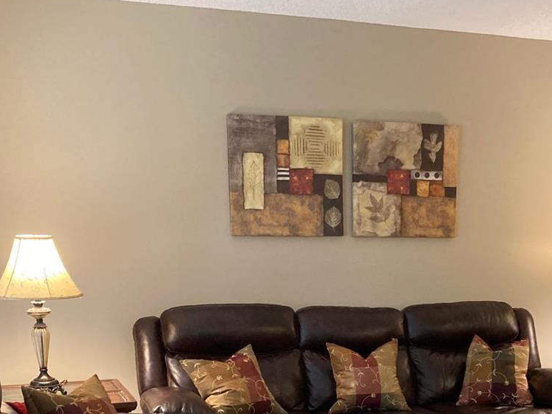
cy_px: 413
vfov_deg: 23.4
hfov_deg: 31.4
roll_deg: -1.0
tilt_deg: -12.4
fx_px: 957
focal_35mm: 60
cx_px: 442
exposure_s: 1/40
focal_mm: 3.99
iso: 250
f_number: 1.8
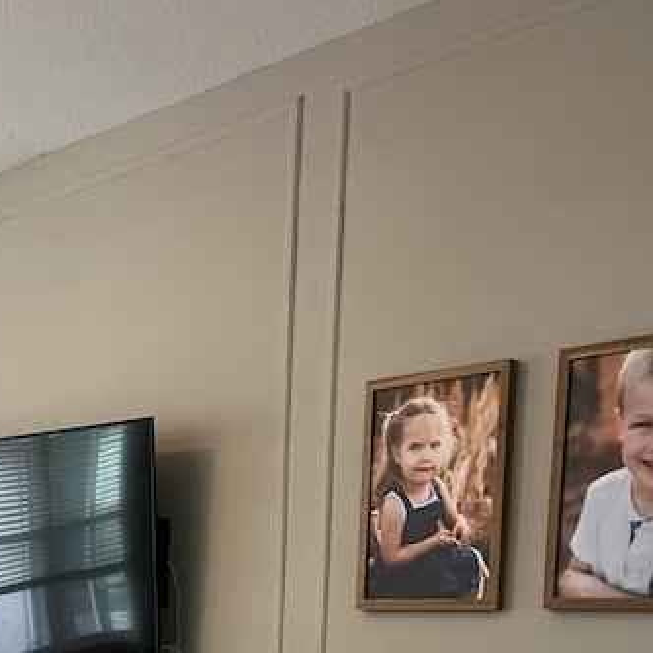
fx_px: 1174
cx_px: 119
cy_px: 749
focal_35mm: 55
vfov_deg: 27.9
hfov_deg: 30.3
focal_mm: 5.1
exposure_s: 1/40
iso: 400
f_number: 1.6
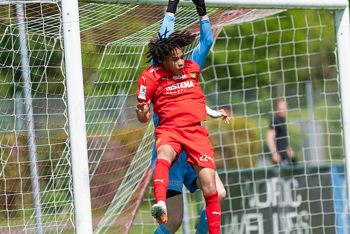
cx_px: 175
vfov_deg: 3.0
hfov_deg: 4.5
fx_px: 4431
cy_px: 117
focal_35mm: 456
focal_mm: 300
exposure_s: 1/1600
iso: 100
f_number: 3.2
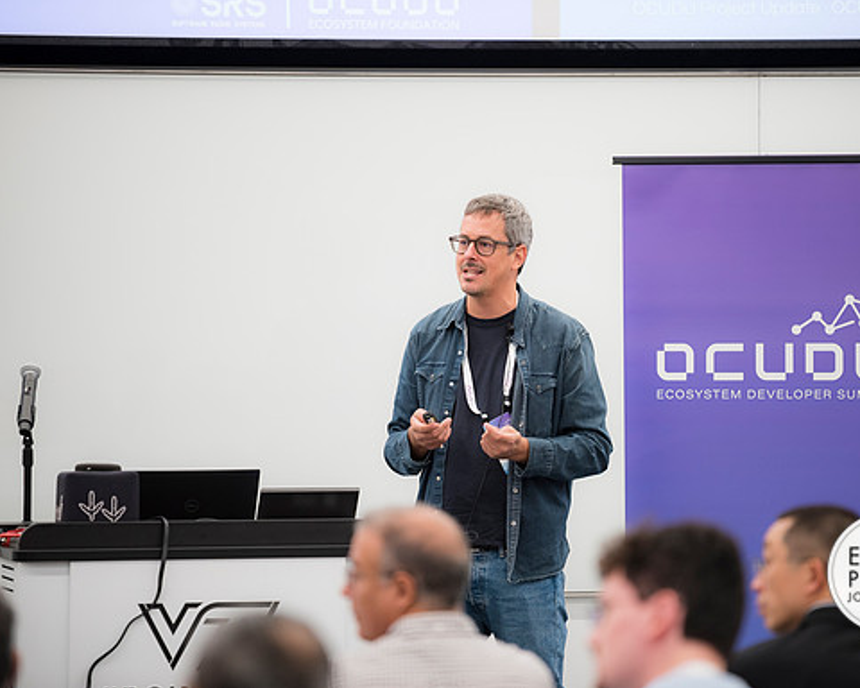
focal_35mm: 227
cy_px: 345
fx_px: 5778
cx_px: 489
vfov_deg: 6.8
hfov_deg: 8.5
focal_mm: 200
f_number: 2.8
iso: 800
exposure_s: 1/125
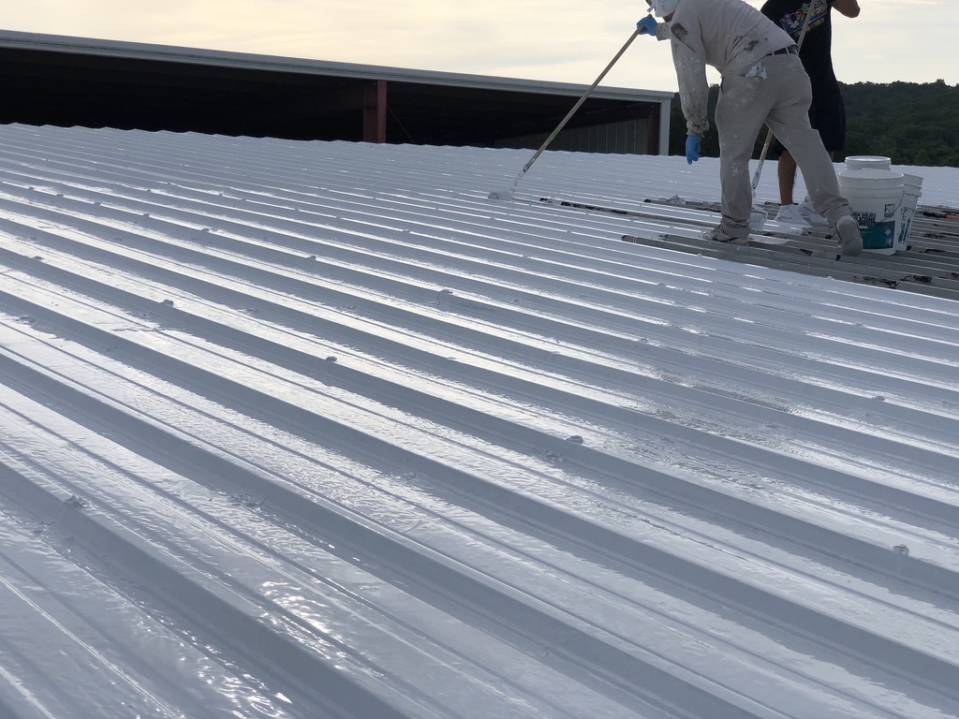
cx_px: 480
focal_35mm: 52
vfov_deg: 28.0
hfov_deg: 36.8
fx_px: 1441
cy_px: 360
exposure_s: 1/1517
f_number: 2.4
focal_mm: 6
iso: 16
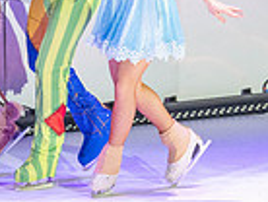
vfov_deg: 1.8
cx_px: 107
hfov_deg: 2.5
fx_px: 6251
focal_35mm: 806
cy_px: -73
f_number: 2.8
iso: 4000
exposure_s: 1/800
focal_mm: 200
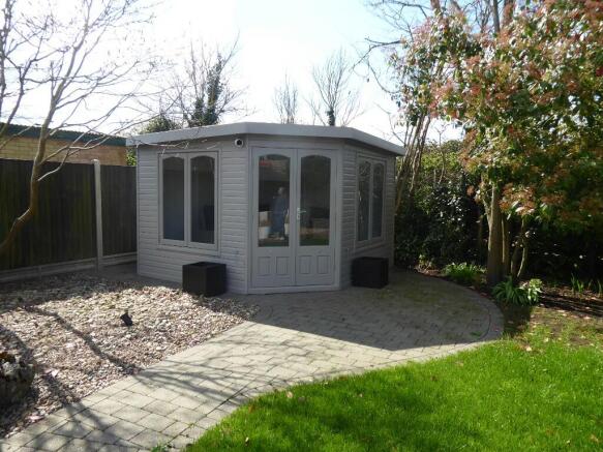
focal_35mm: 25
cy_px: 226
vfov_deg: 54.9
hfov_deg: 69.4
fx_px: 435
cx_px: 302
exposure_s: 1/400
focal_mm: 4.3
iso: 80
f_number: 3.3
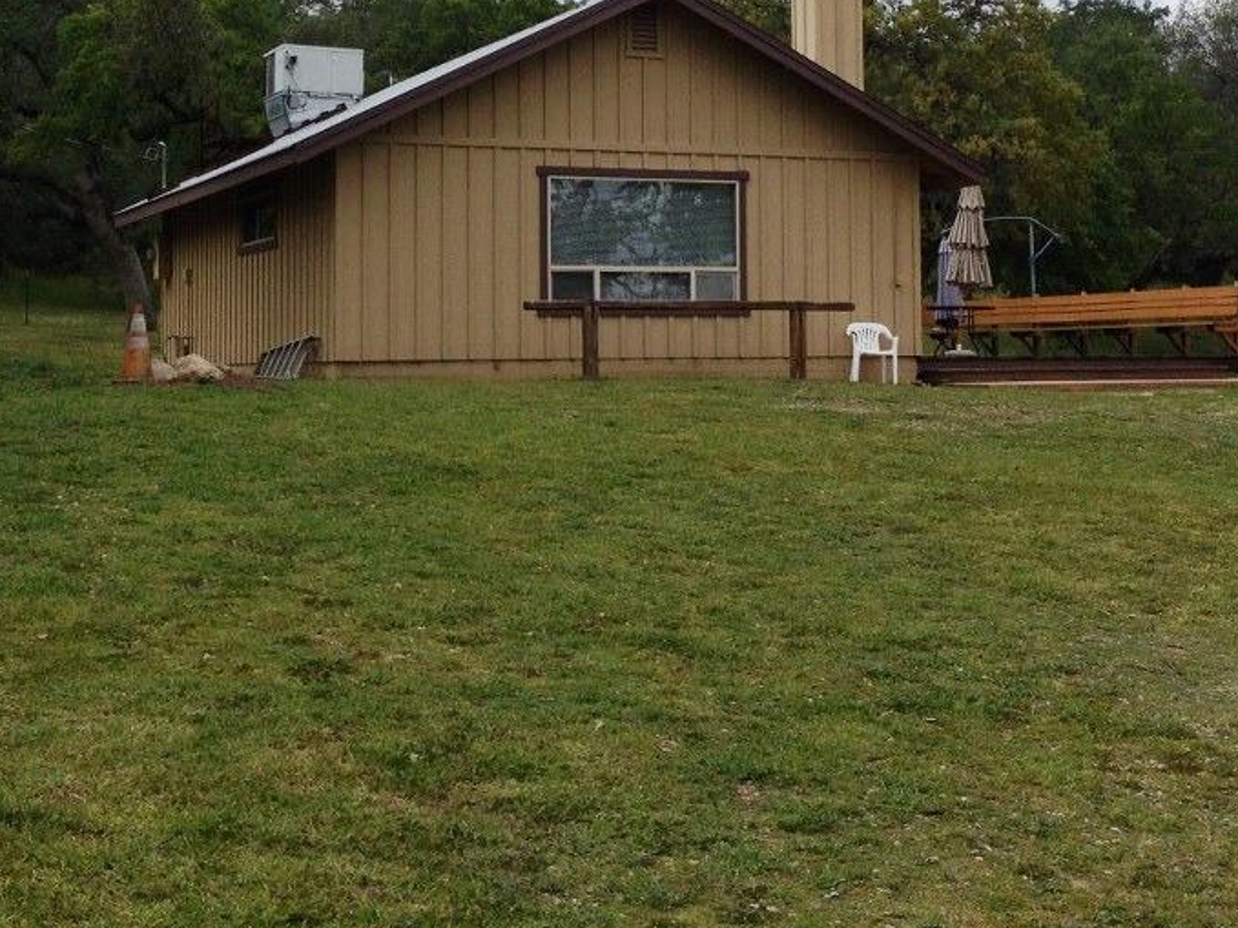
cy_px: 222
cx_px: 722
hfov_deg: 29.3
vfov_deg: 22.0
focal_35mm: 66
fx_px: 2360
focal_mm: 4.28
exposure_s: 1/1905
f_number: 2.4
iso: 80
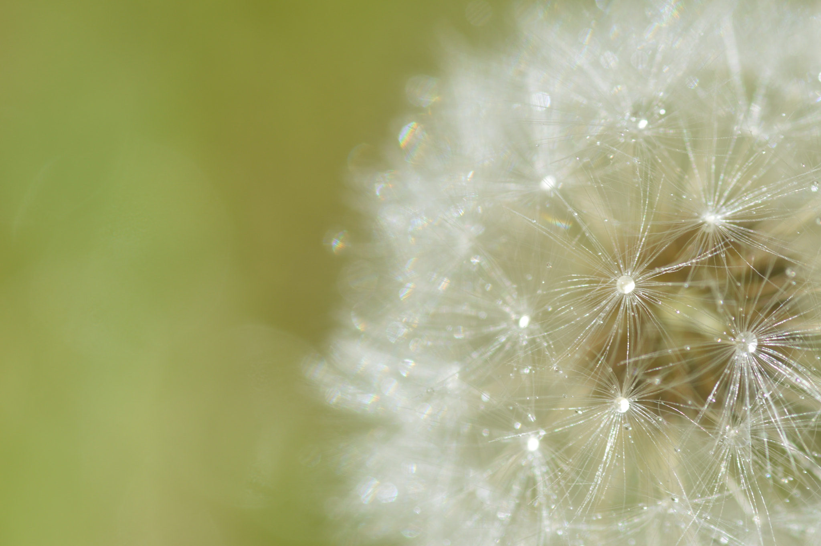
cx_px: 410
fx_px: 3076
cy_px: 273
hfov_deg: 15.2
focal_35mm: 135
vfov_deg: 10.1
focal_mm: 90
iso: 100
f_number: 8
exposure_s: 1/320
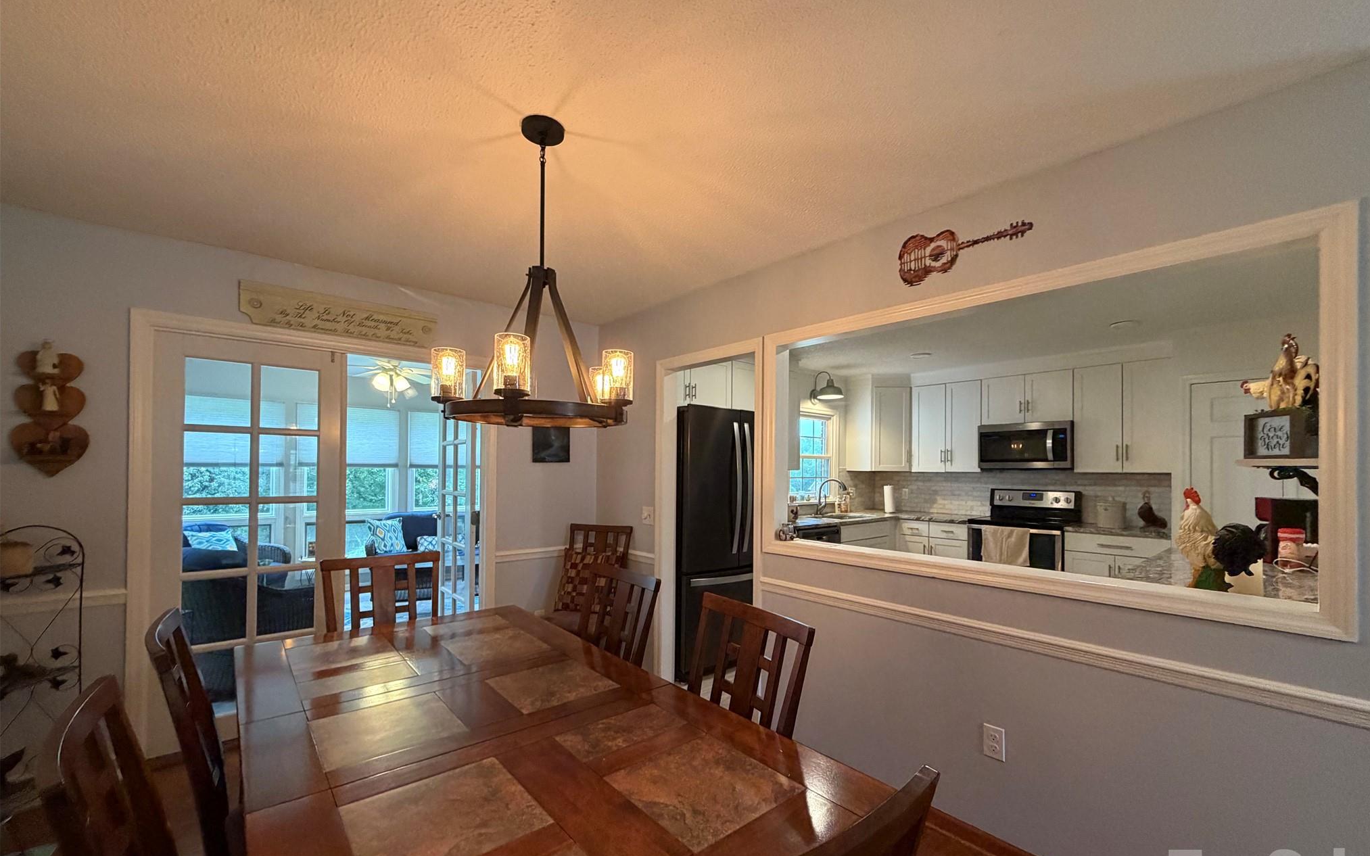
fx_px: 560
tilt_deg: +0.7
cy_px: 463
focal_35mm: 15
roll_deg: +0.0
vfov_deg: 74.6
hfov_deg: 101.5
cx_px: 692
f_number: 2.2
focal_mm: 2.22
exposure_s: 1/60
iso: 400
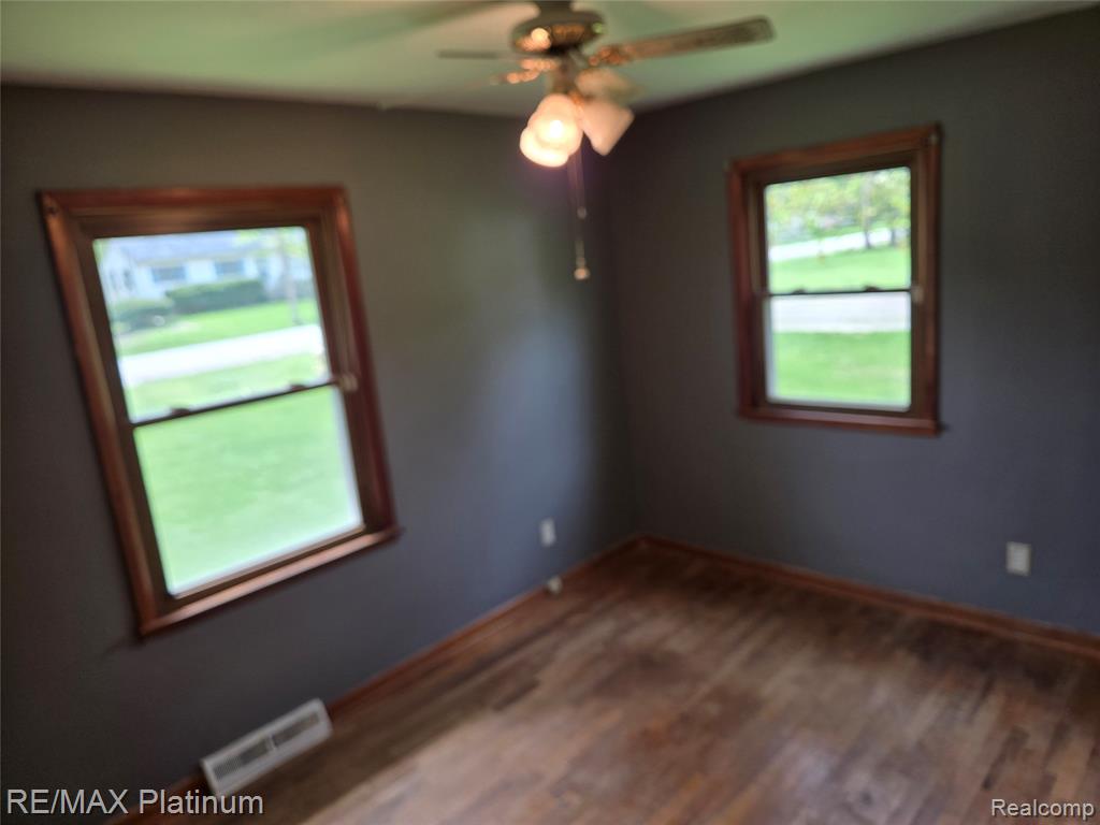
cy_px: 412
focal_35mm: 23
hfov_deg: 73.9
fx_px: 731
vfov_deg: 58.9
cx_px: 550
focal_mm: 5.4
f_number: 1.8
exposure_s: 1/120
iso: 40
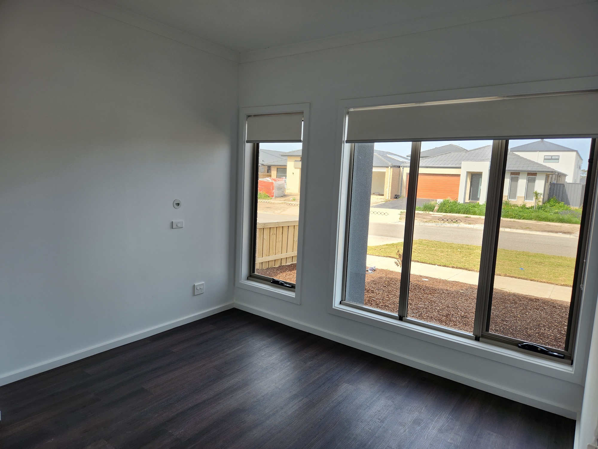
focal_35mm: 23
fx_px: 397
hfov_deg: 73.9
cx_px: 299
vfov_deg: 58.9
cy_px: 224
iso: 20
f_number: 1.8
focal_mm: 5.4
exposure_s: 1/250
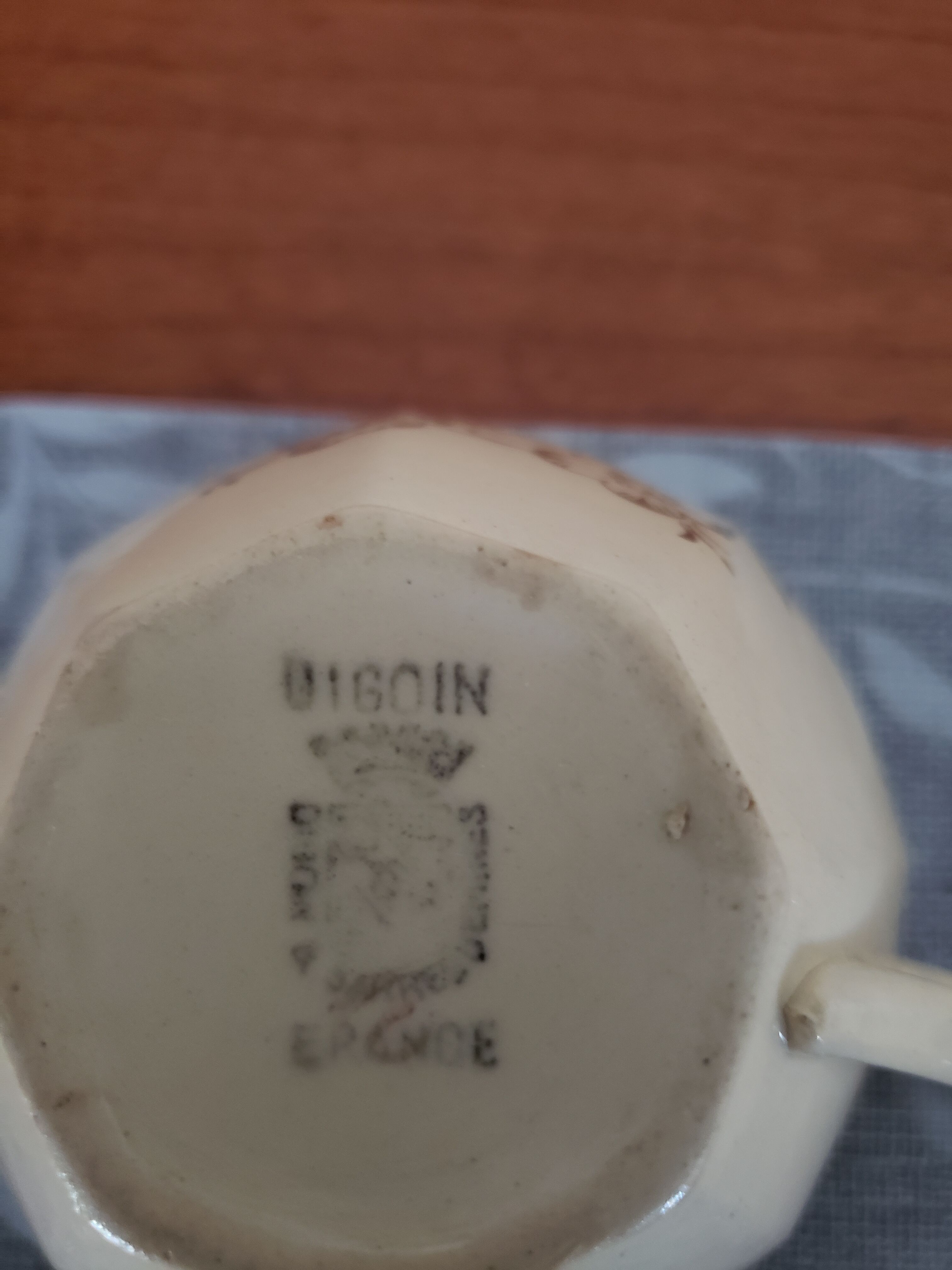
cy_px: 635
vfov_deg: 67.3
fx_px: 953
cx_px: 476
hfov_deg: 53.1
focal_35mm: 26
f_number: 1.5
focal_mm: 4.3
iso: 250
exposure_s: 1/11
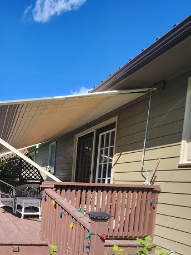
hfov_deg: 39.7
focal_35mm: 29
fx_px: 213
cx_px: -17
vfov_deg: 57.0
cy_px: 205
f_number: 2.2
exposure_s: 1/805
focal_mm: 1.7
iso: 32
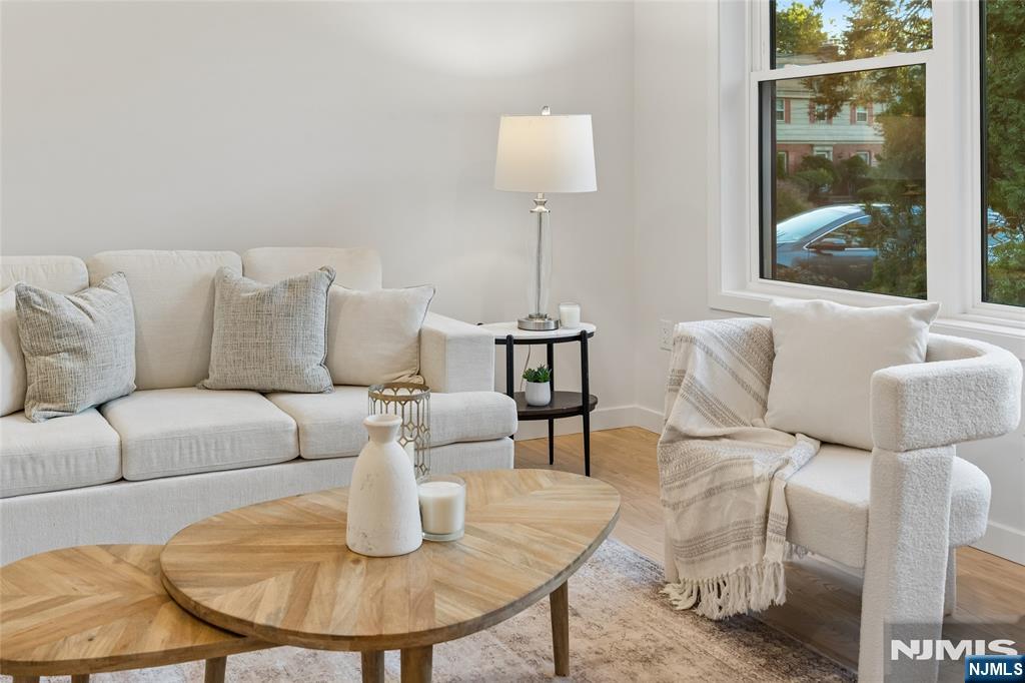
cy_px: 342
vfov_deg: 37.8
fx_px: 996
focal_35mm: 35
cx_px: 512
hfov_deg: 54.4
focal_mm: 35
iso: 800
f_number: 8
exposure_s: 1/50
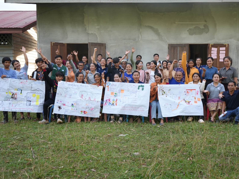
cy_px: 90
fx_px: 235
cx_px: 119
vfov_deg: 41.8
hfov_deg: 54.0
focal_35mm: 34
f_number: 4
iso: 200
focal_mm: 31
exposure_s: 1/160
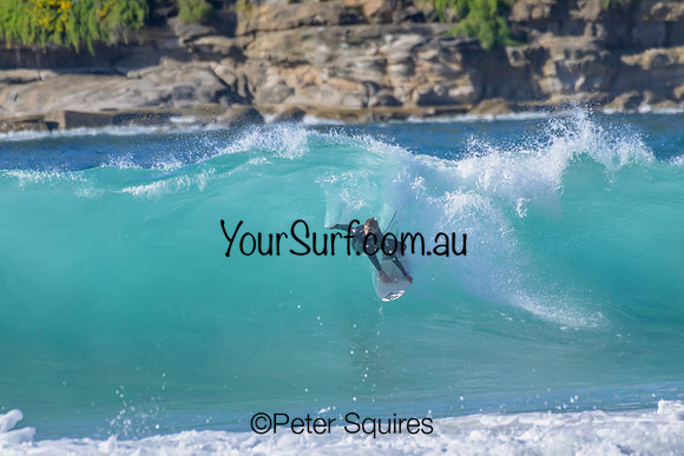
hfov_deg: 2.1
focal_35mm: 1000
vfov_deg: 1.4
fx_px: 19004
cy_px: 228
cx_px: 342
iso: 1250
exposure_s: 1/2000
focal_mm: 1000
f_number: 11
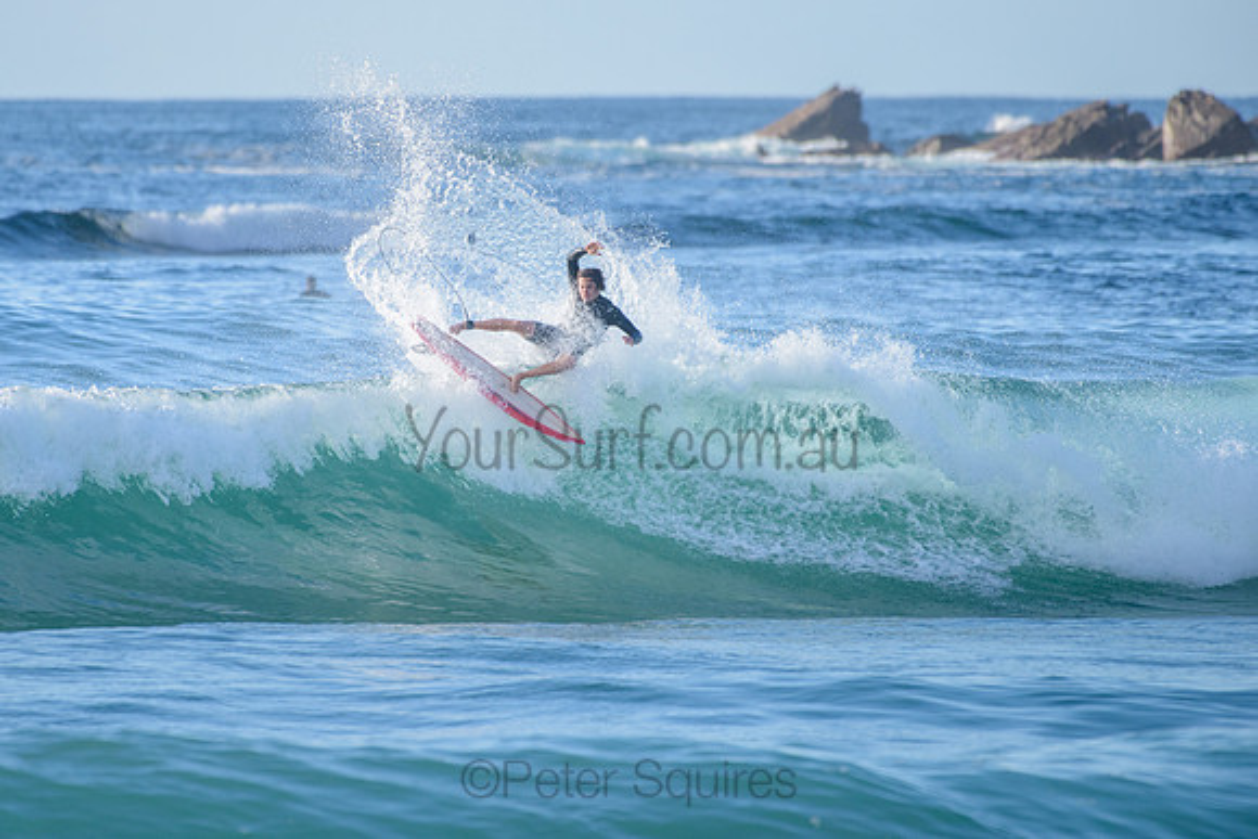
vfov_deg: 2.2
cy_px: 373
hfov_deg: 3.4
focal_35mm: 613
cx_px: 490
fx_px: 21438
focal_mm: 500
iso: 640
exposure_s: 1/2000
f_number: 5.6
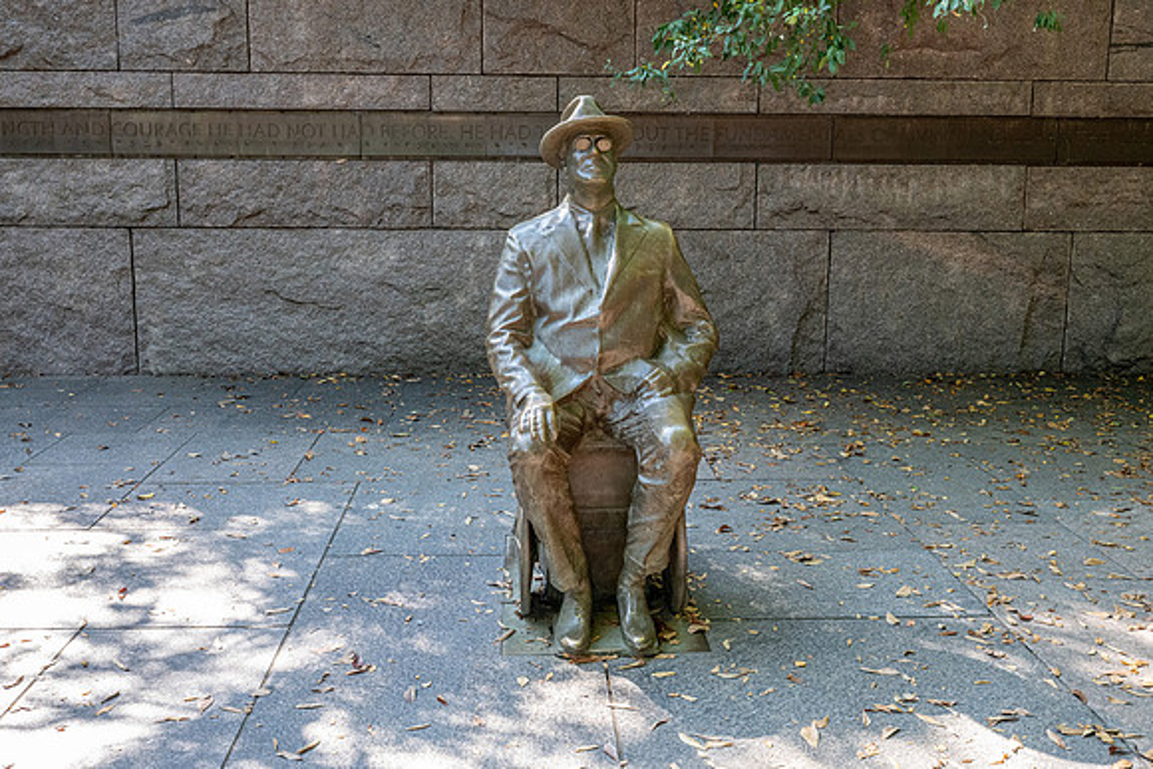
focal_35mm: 37
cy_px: 384
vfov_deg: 36.0
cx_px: 576
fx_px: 1185
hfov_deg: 51.9
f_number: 10
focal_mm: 37
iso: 4000
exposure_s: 1/200
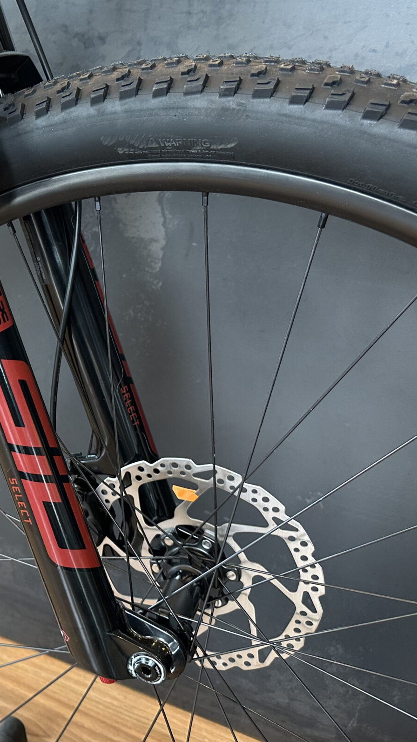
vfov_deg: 48.2
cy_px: 307
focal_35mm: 42
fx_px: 826
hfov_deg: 25.5
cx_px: -80
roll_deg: -1.0
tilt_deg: -21.8
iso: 160
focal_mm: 6.86
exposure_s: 1/100
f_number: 1.78
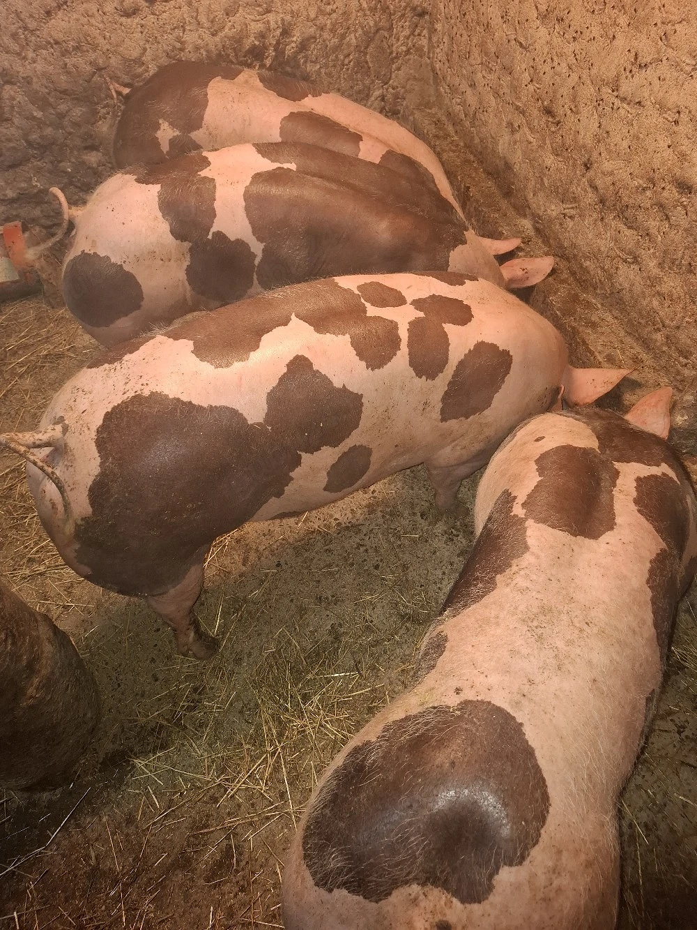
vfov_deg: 73.9
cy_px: 465
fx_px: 617
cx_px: 348
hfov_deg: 58.9
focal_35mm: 23
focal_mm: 5.54
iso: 250
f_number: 1.8
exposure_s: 1/33
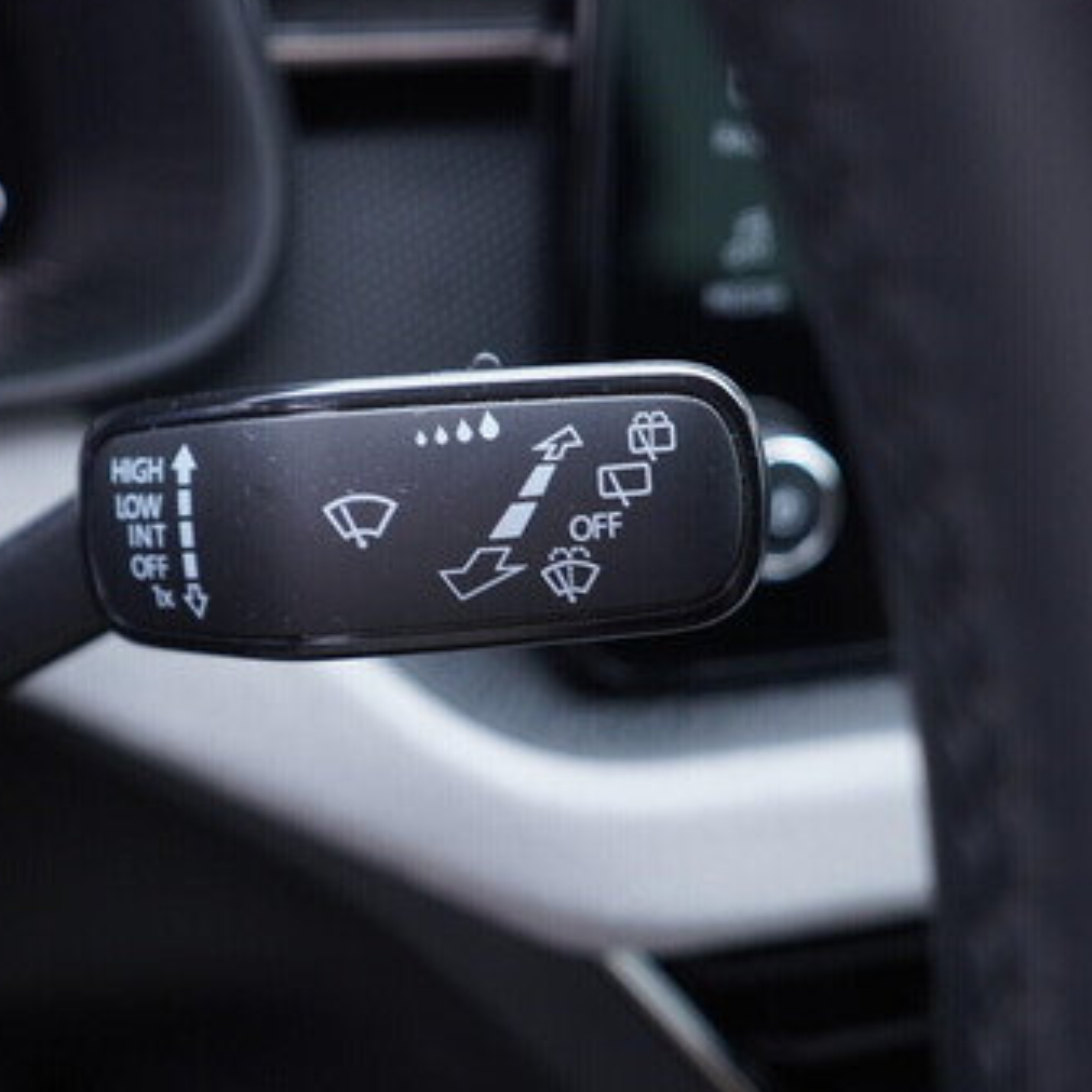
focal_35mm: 50
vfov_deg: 34.0
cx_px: 220
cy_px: 520
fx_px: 1785
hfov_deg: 33.1
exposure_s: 1/40
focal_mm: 24
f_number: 2.8
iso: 320
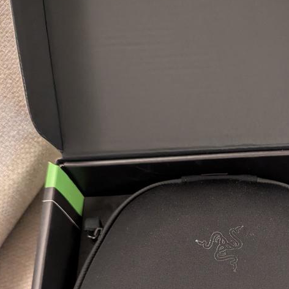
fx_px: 406
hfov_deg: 38.3
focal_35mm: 43
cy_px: 244
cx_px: 214
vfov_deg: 37.3
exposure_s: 1/54.8
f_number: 1.85
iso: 1712
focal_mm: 6.81
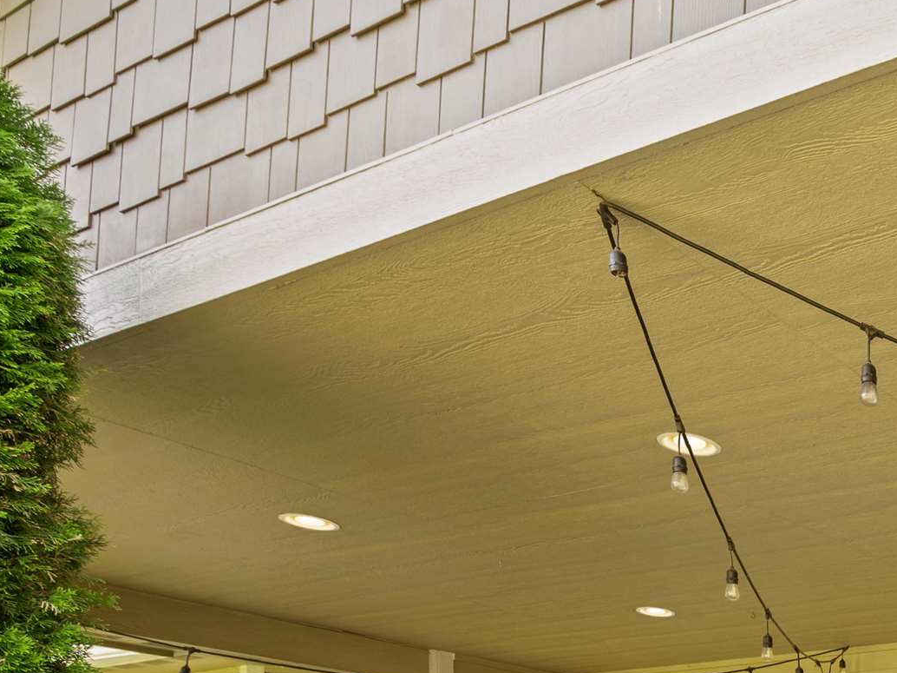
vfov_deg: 29.1
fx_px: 1036
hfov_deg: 33.1
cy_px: 878
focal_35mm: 40
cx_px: 1191
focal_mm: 14
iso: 100
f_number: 8
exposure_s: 1/15
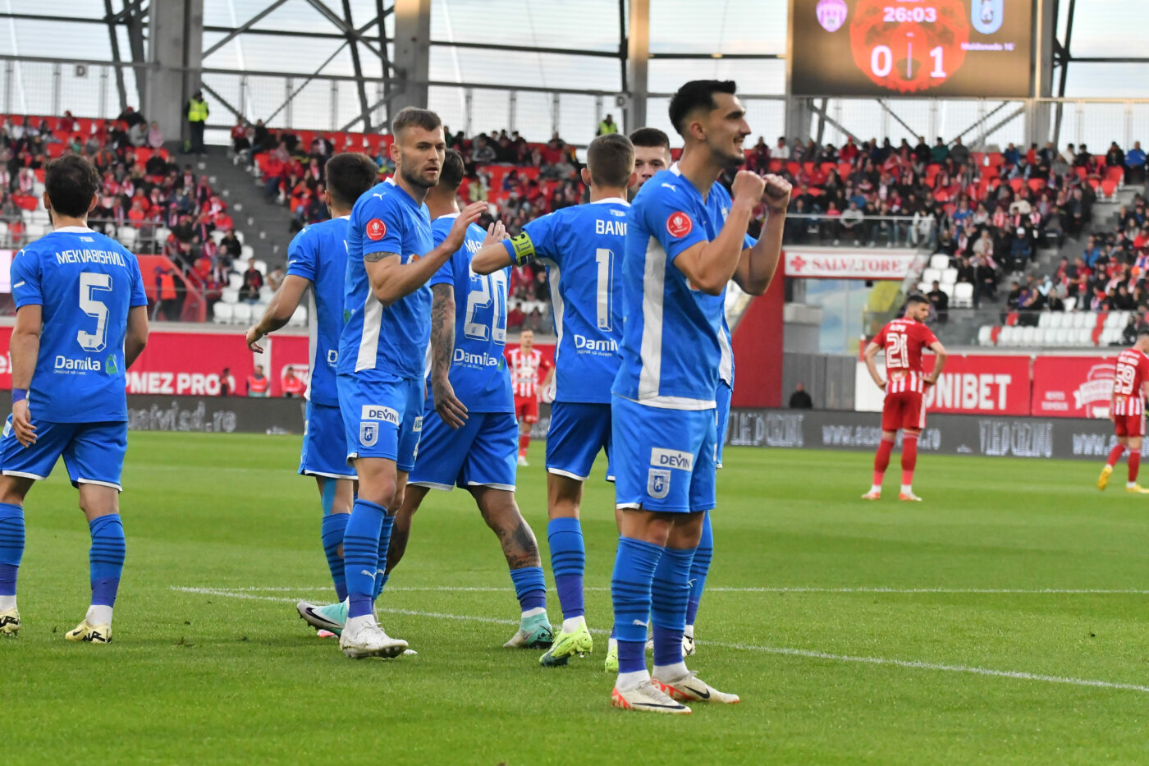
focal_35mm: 168
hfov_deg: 12.2
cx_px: 574
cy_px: 383
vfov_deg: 8.2
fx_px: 5361
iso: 3200
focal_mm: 112
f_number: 5
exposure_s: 1/3200
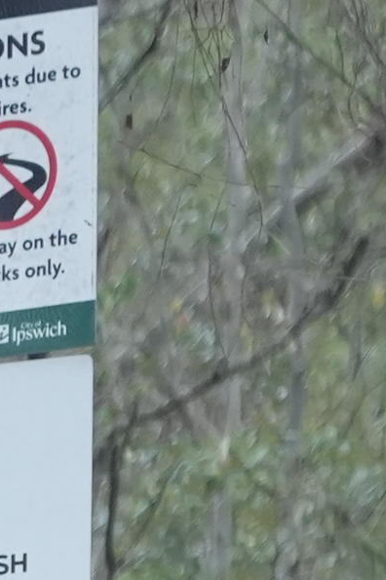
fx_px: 11641
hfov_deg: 1.9
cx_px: -959
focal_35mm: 723
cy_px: 1126
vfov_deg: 2.8
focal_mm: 86
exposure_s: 1/160
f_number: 4
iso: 2000
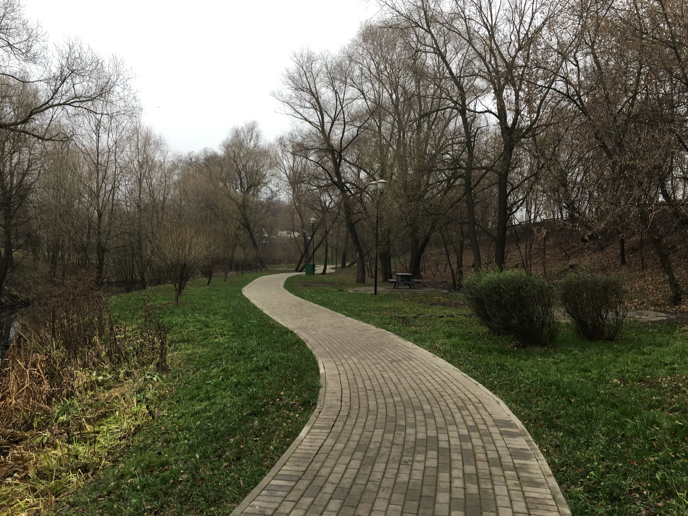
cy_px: 258
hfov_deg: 61.7
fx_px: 576
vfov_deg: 48.2
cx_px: 344
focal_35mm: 29
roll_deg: -2.3
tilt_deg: -0.8
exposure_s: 1/100
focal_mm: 4.15
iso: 25
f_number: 2.2
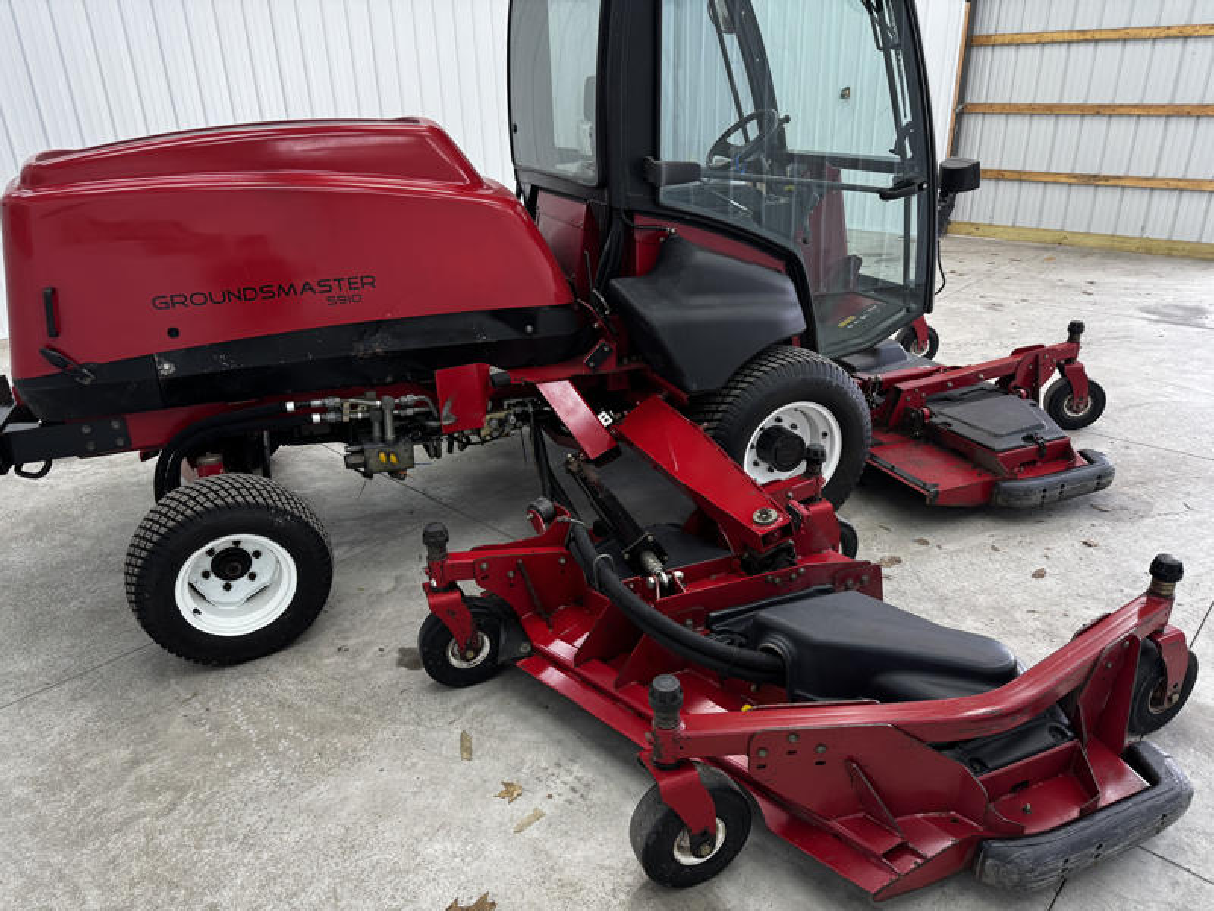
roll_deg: +1.0
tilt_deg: -24.7
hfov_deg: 71.6
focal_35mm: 24
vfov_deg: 56.8
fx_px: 842
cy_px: 456
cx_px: 607
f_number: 1.78
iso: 125
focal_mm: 6.76
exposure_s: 1/120
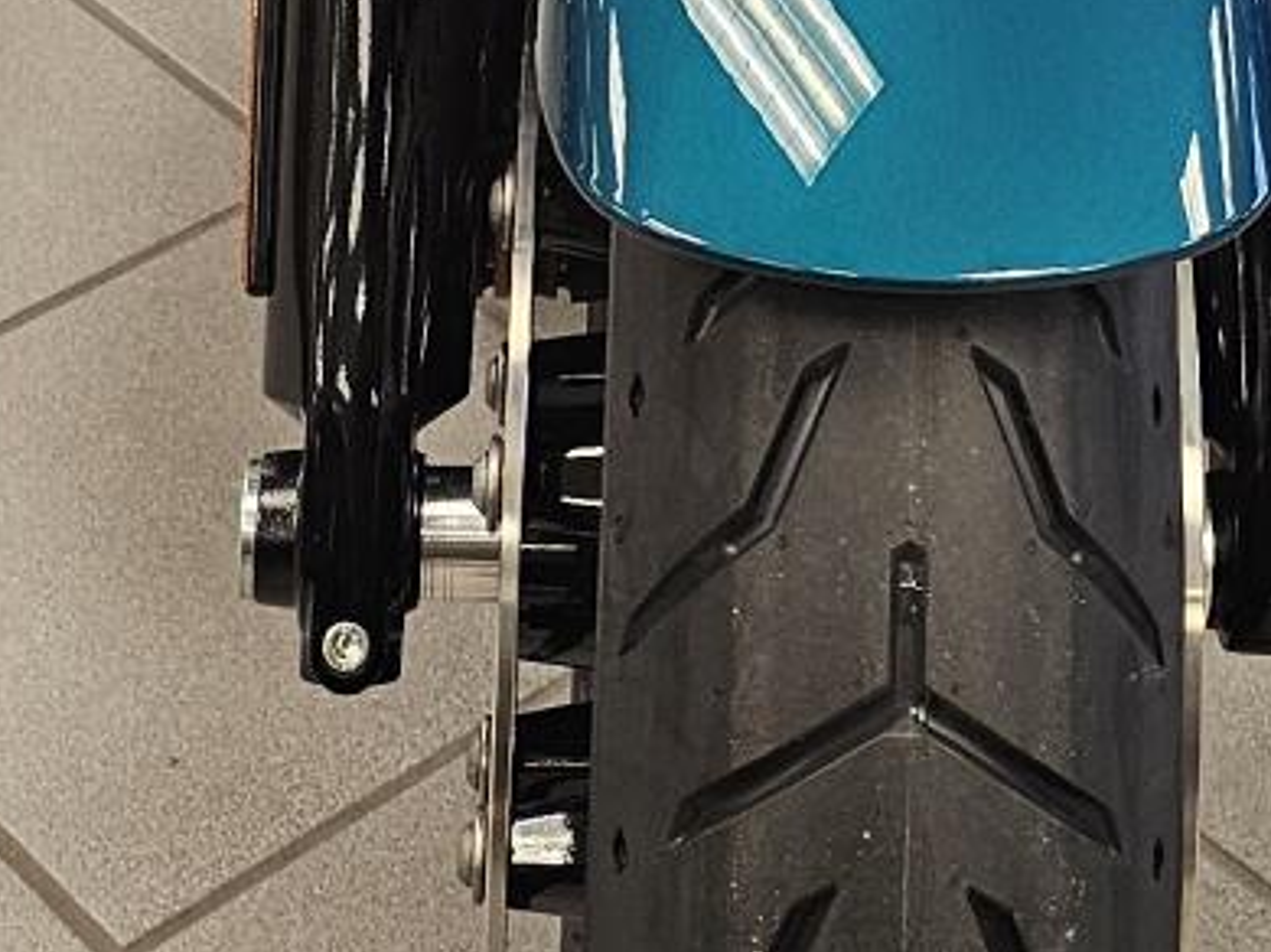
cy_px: -1229
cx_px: 779
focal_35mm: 118
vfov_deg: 10.9
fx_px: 4330
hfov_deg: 16.7
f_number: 1.7
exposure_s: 1/120
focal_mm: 6.3
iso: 250
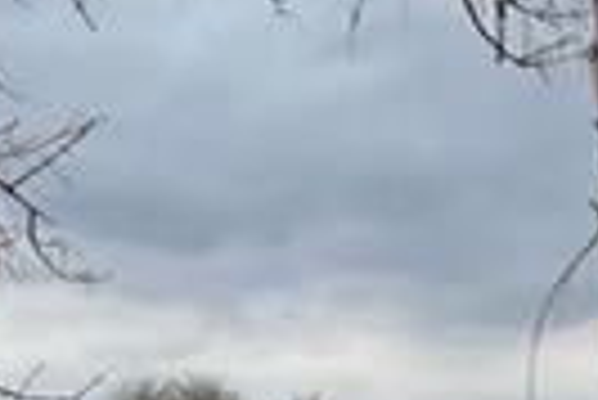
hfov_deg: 15.7
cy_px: 679
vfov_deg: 10.1
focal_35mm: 130
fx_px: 2162
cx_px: 445
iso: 50
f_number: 1.5
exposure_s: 1/643
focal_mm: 5.7
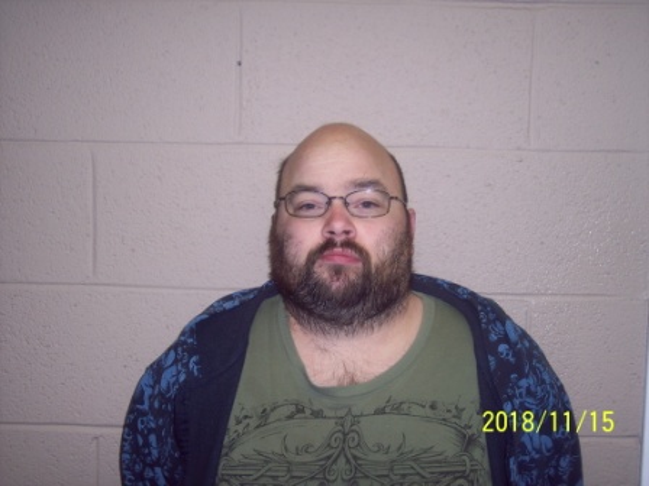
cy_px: 243
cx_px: 324
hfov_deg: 36.8
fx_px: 975
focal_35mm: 52
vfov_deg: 28.0
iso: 100
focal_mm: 10.7
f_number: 3.4
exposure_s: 1/60
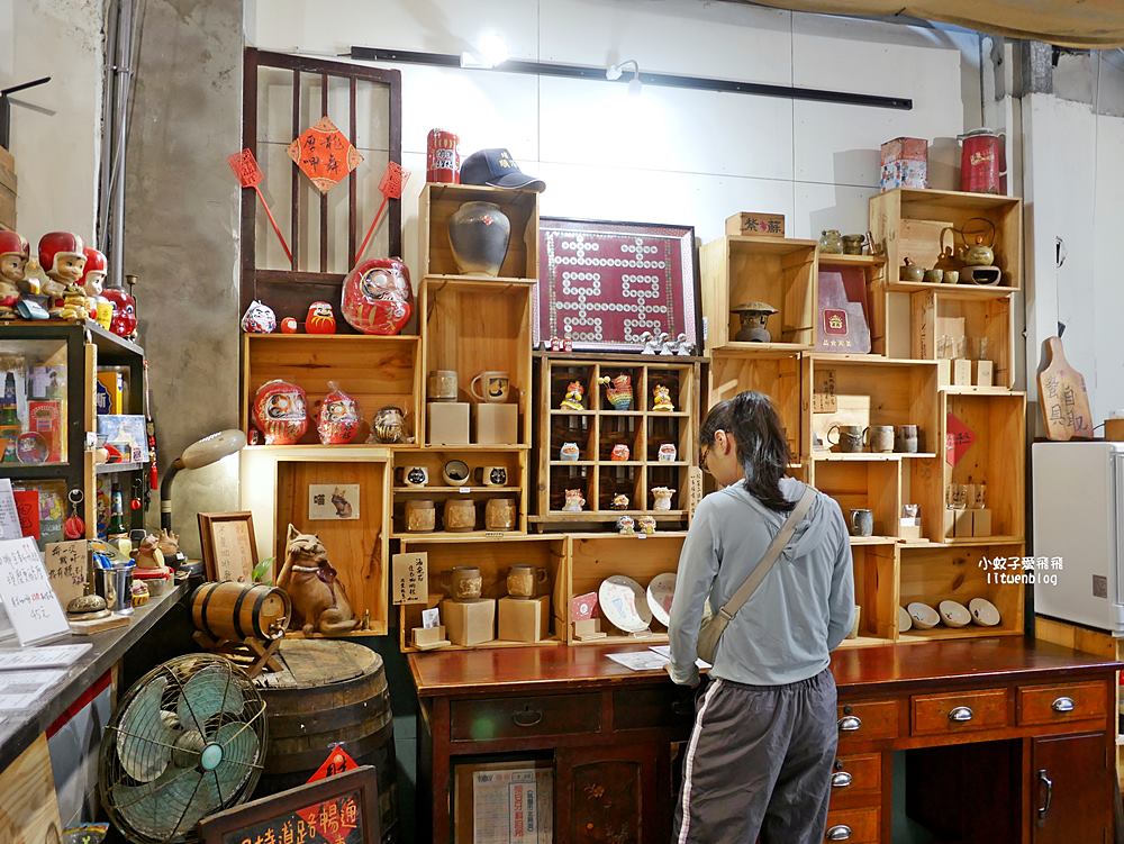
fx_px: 910
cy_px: 422
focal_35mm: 28
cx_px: 562
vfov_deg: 49.8
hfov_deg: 63.4
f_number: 2.5
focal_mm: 14
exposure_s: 1/60
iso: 500
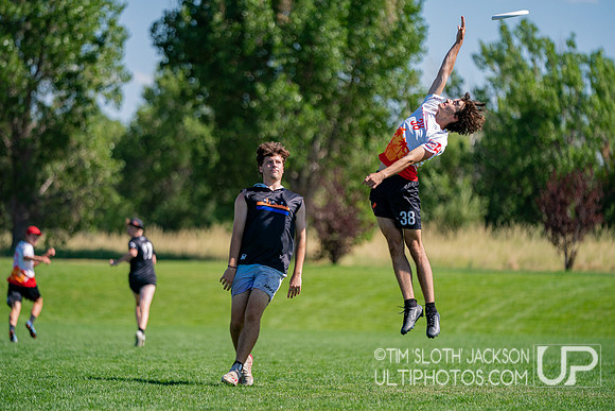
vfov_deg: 6.9
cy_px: 218
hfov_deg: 10.4
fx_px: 3382
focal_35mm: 198
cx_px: 289
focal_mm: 187
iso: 400
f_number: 2.8
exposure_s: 1/6400
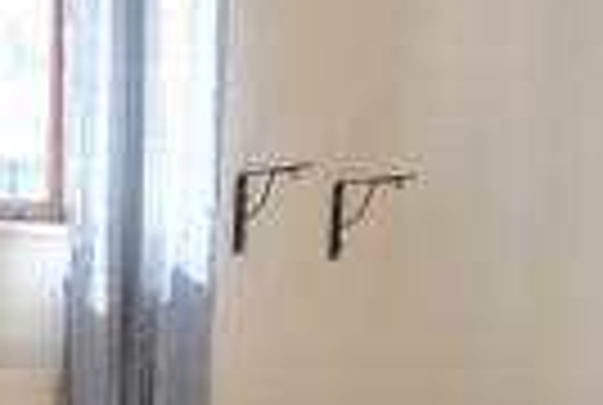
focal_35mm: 73
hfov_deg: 26.1
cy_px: 452
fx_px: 1225
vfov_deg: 18.0
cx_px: -11
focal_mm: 10
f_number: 5.6
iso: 400
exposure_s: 1/125
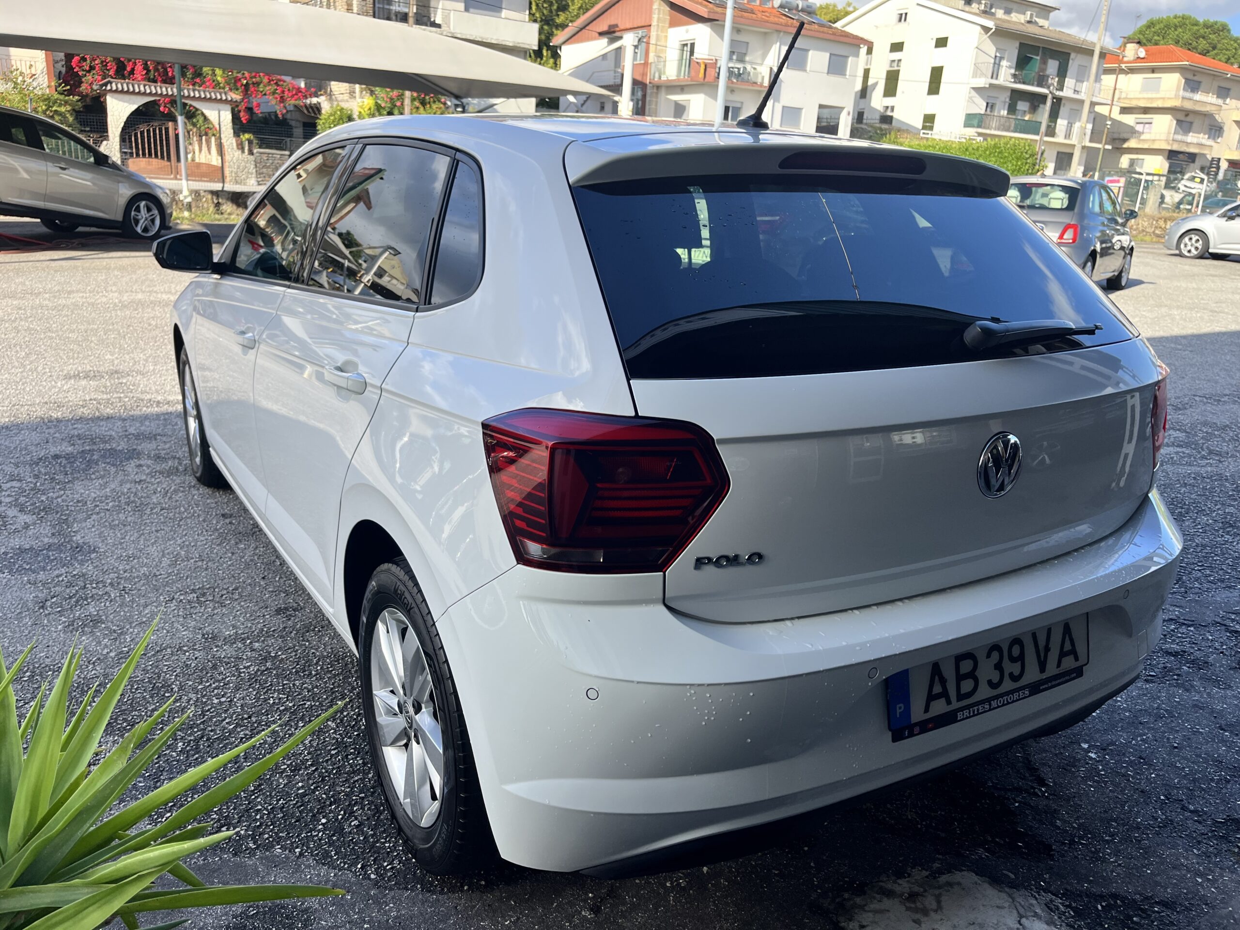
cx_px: 620
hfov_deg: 67.3
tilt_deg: -17.3
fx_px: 931
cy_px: 465
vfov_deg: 53.1
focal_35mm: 26
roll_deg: -4.1
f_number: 1.6
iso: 50
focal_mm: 5.1
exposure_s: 1/845
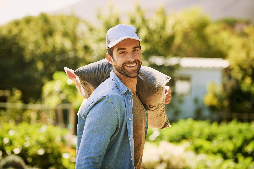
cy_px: 84
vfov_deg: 12.2
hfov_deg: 18.3
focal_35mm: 112
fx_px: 790
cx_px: 127
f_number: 2.8
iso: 100
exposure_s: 1/400
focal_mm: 112
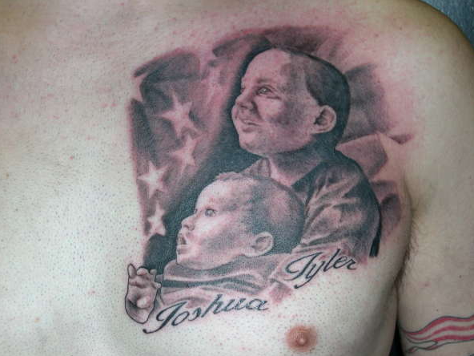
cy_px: 180
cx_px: 236
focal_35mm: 78
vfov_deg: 18.9
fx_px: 1068
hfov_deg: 25.0
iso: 100
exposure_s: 1/60
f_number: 4
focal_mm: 16.3
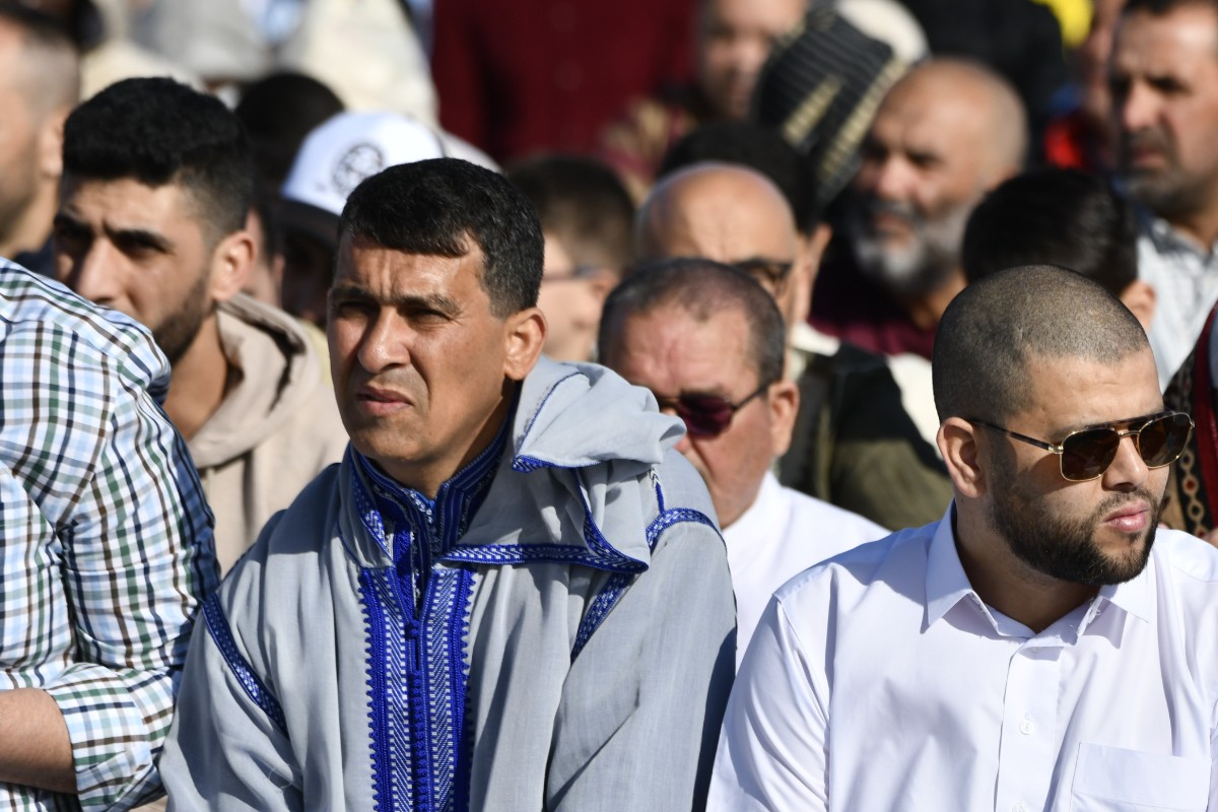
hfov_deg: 6.6
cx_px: 609
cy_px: 406
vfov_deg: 4.4
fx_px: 10488
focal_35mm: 310
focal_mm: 310
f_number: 6.3
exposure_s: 1/1600
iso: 200
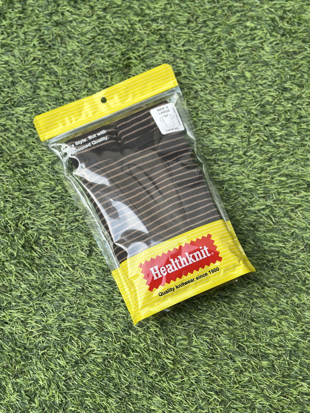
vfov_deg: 39.7
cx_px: 155
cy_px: 206
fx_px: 573
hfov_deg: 30.3
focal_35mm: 48
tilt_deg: -78.4
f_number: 1.78
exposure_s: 1/60
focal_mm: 6.86
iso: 160
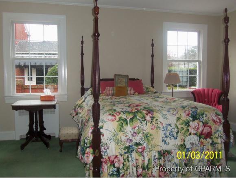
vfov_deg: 49.8
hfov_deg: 63.4
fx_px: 191
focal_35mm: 28
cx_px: 118
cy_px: 89
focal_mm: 5.1
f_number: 3.9
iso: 160
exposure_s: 1/40
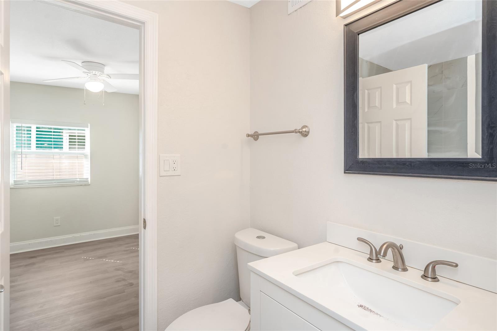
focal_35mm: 19
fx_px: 262
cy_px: 166
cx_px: 248
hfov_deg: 86.9
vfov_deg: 64.5
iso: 500
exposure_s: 1/60
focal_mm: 19
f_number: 6.7
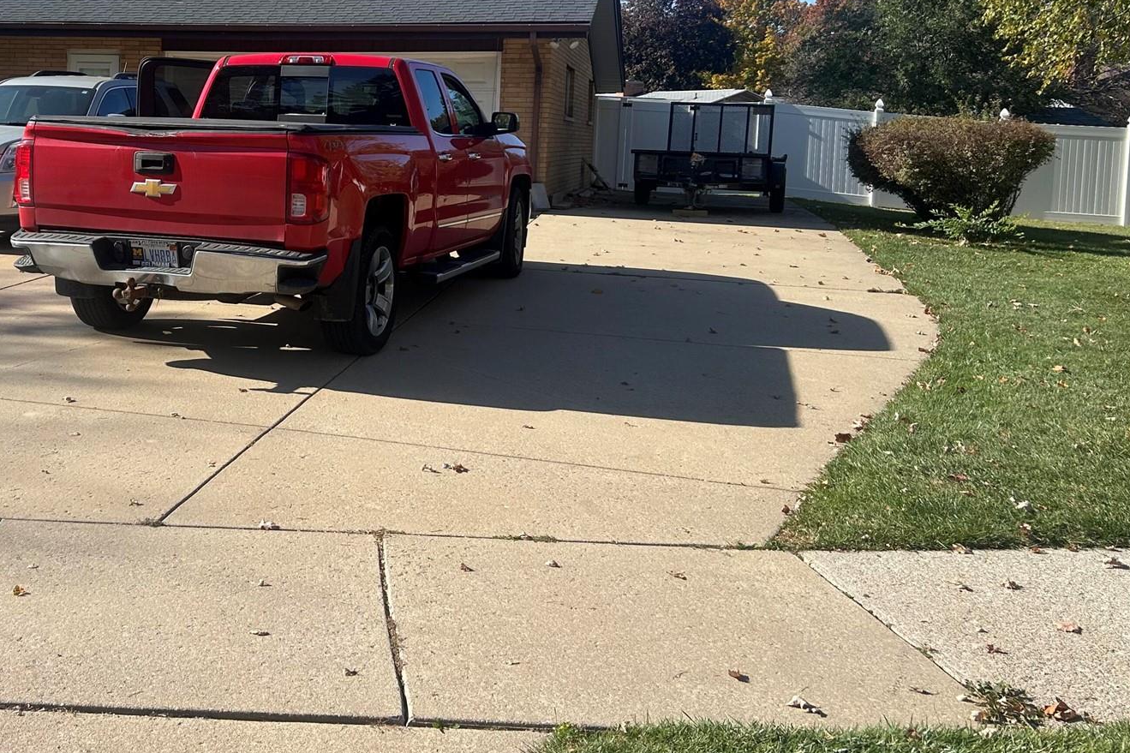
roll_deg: -1.8
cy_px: 208
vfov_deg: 31.4
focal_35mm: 42
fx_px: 1318
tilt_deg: -3.7
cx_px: 286
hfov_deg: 44.9
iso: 50
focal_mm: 5.7
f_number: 1.5
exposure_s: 1/2915
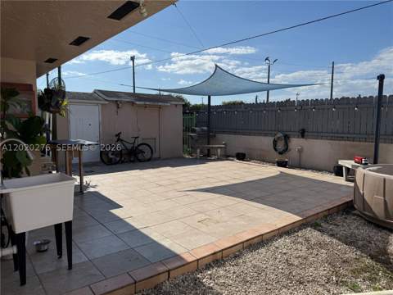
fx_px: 272
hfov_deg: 71.6
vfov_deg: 56.8
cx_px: 196
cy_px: 148
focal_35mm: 24
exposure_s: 1/8130
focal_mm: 6.76
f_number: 1.78
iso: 80
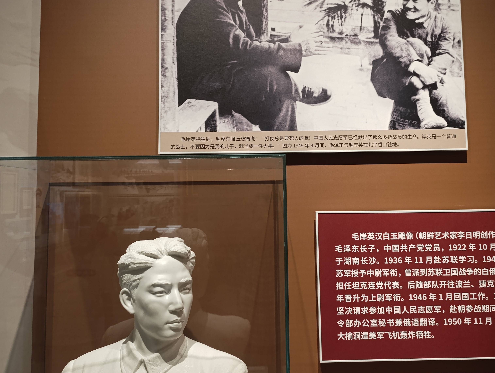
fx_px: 444
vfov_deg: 45.3
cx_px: 268
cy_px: 152
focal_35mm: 31
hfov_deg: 58.2
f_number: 1.6
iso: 500
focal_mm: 6.14
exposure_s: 1/100
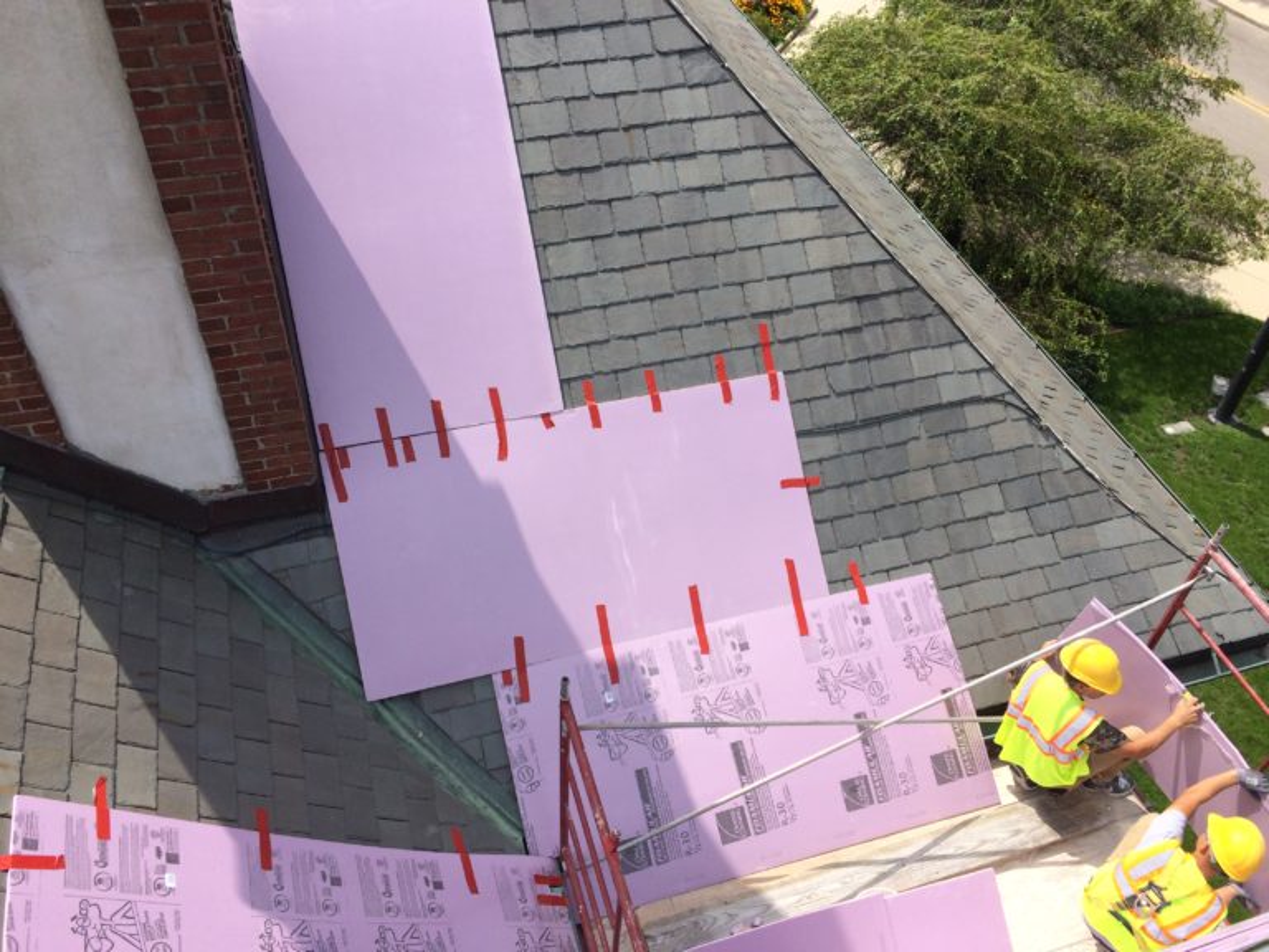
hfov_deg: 61.7
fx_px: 1063
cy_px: 476
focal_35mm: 29
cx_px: 634
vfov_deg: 48.2
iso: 32
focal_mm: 4.15
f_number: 2.2
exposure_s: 1/2283
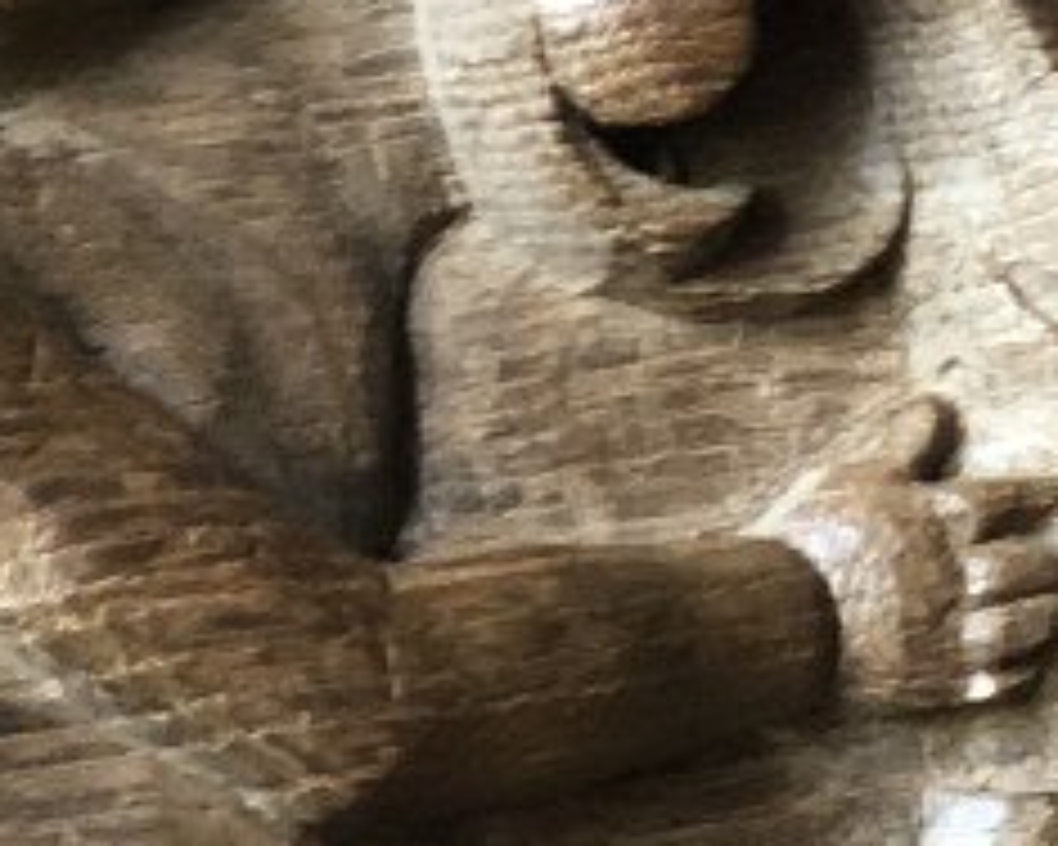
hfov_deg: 7.4
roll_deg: +1.8
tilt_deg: -3.0
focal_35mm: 259
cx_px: 1135
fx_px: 8110
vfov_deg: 6.0
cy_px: 711
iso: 160
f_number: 2.4
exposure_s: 1/11
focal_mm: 6
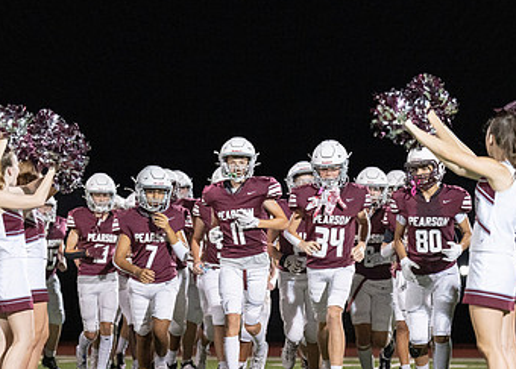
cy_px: 279
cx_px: 249
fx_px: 3195
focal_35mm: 218
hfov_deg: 9.2
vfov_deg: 6.6
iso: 3200
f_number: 2.8
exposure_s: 1/1000
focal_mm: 122
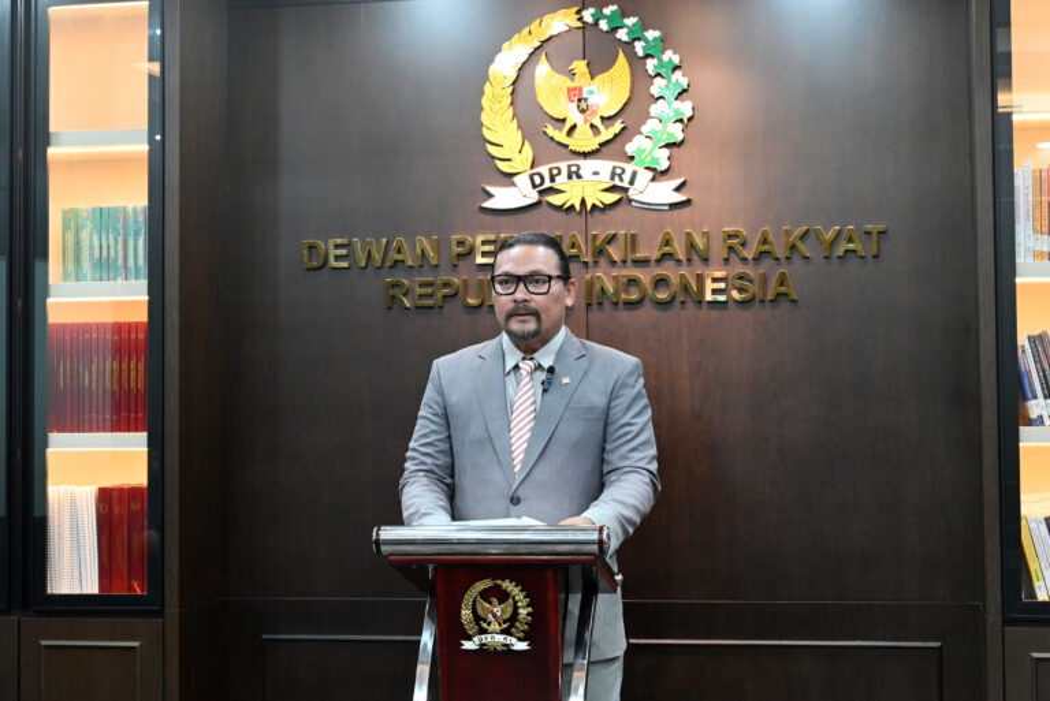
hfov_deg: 34.5
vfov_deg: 23.4
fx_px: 1693
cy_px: 350
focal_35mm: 58
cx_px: 525
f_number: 6.3
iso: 3200
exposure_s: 1/100
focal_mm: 58
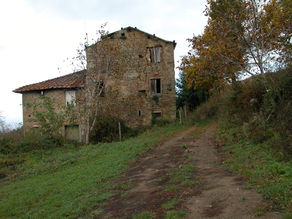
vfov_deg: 40.7
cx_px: 146
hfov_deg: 52.6
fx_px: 295
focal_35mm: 35
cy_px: 110
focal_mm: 9.2
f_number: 4.5
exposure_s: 1/133
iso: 100
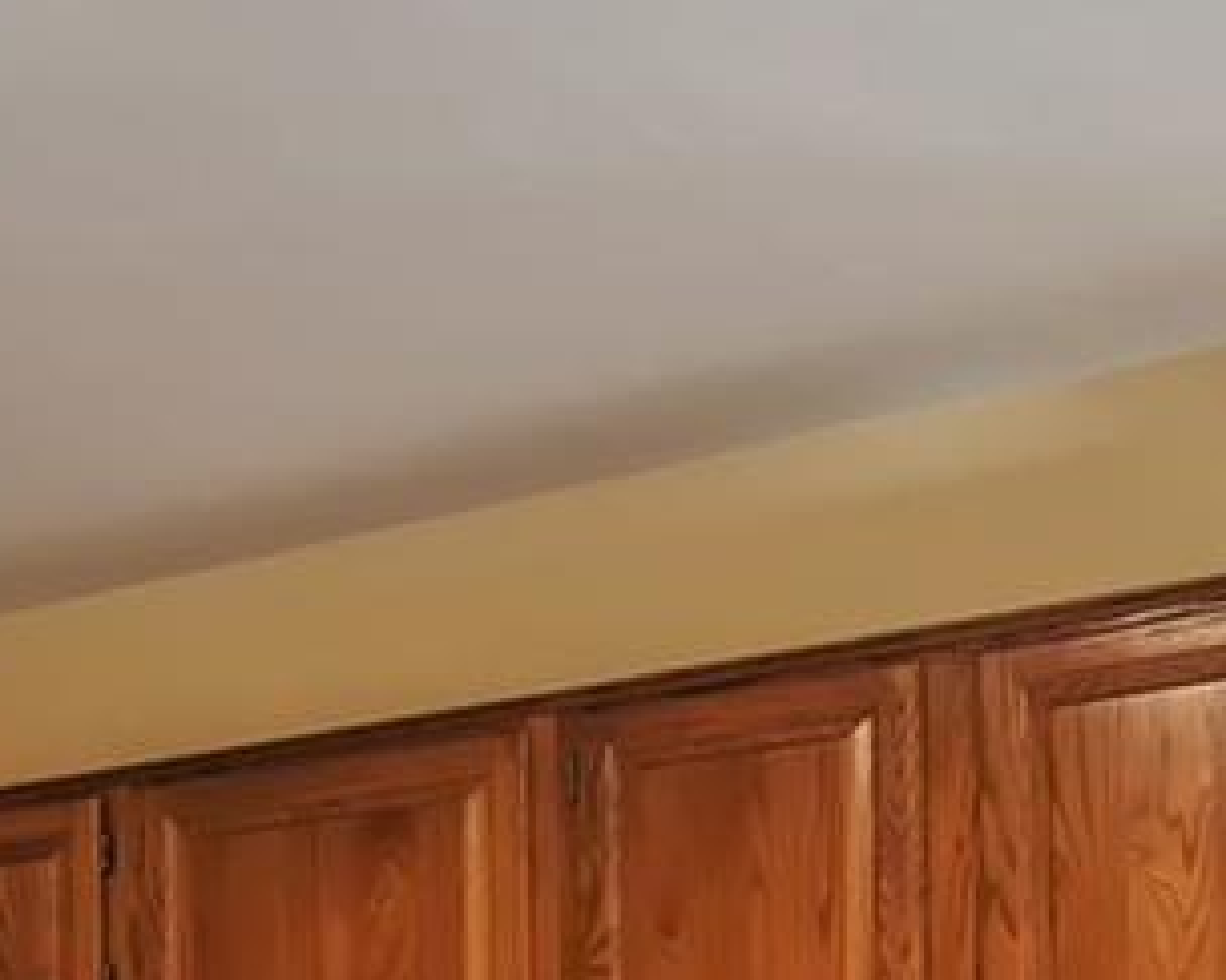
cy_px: 1403
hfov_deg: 23.8
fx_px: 2684
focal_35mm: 74
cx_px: -177
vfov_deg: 18.6
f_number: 9
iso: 125
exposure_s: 1/15
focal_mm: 10
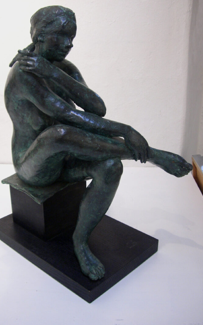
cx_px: 82
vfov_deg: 48.2
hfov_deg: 31.2
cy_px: 163
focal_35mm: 41
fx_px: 363
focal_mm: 6.2
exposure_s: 1/30
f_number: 2.7
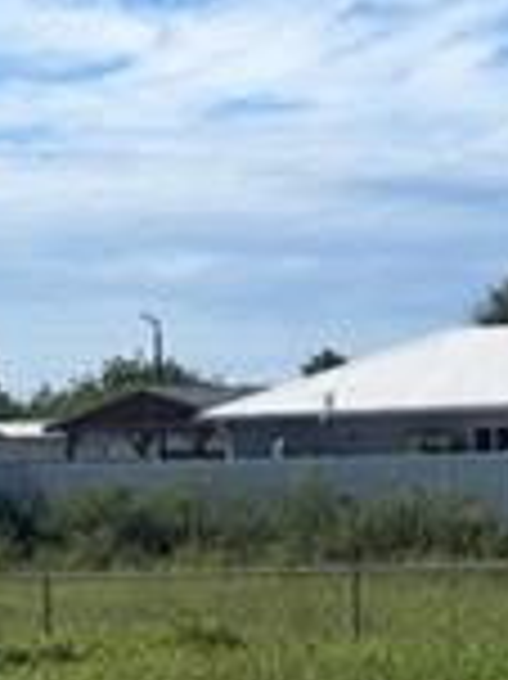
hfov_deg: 11.2
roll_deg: +1.8
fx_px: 2587
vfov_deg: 14.8
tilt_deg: -2.6
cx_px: 319
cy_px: 572
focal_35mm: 132
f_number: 1.6
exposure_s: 1/5814
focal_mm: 5.96
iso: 32
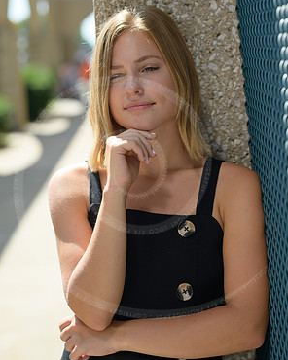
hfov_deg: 15.9
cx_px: 144
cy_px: 193
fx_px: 1033
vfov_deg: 19.8
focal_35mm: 97
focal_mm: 85
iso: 160
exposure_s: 1/800
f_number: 3.2
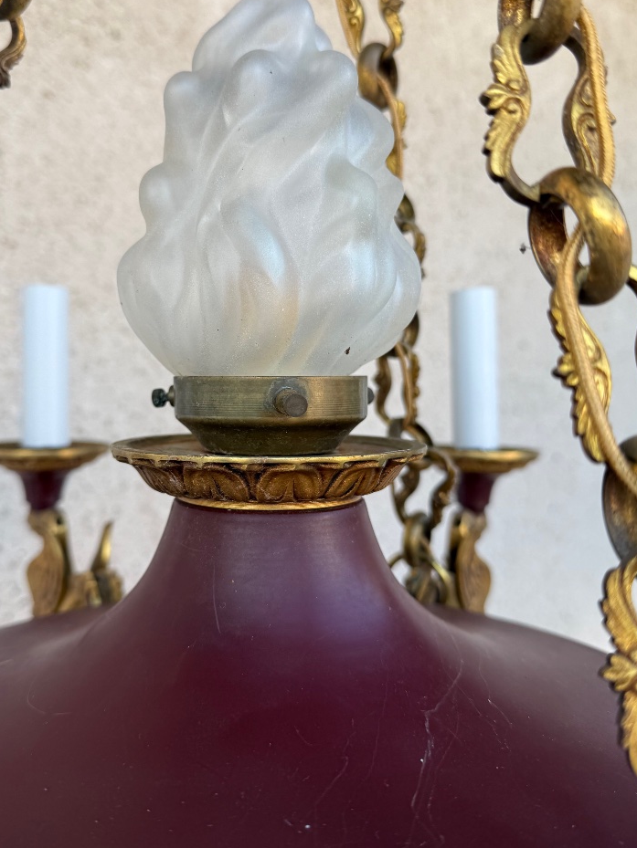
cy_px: 375
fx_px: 760
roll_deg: -2.3
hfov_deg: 45.4
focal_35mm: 31
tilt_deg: +5.6
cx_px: 279
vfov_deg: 58.2
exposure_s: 1/393
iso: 80
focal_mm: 6.76
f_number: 1.78
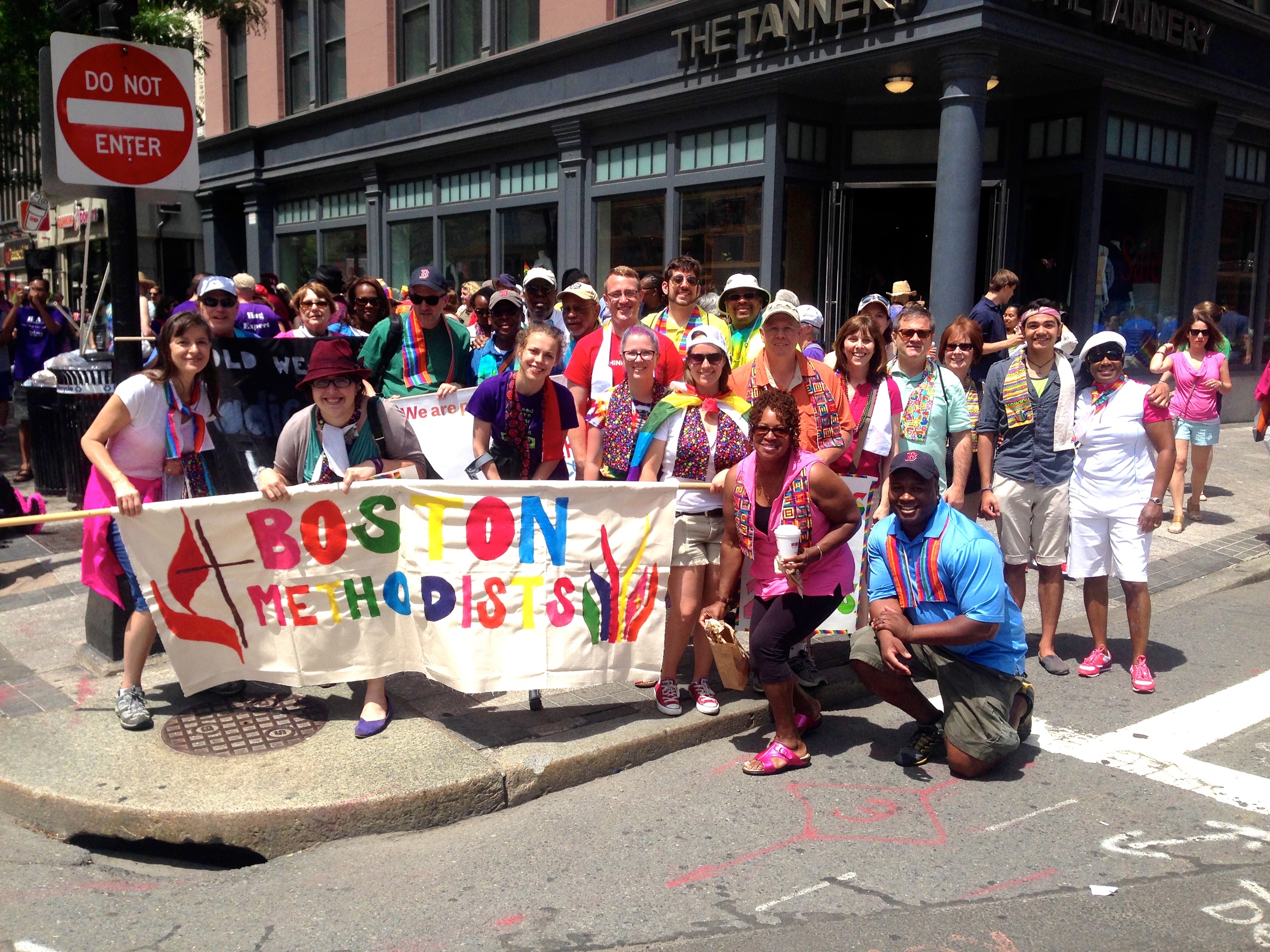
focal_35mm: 33
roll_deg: -0.6
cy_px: 476
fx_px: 1211
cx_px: 635
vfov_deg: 42.9
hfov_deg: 55.4
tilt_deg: -8.0
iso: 50
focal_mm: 4.12
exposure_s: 1/1391
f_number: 2.4
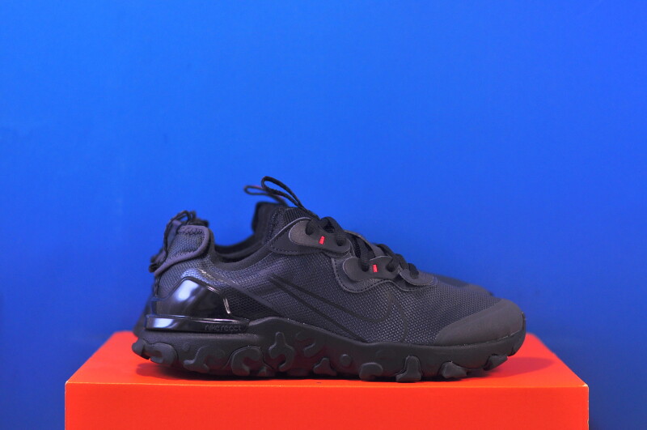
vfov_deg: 18.1
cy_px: 215
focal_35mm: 75
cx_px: 324
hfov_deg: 27.0
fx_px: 1346
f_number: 2.5
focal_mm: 50
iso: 250
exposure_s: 1/320
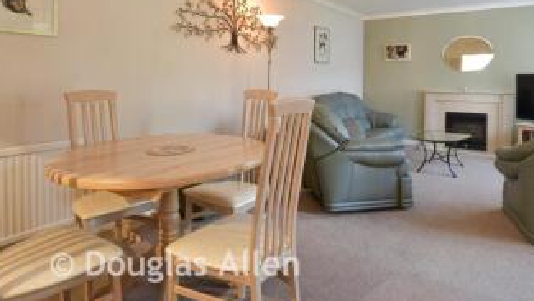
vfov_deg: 48.1
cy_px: 85
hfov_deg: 78.2
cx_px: 304
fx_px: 326
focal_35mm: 23
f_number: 8
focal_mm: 10
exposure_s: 1
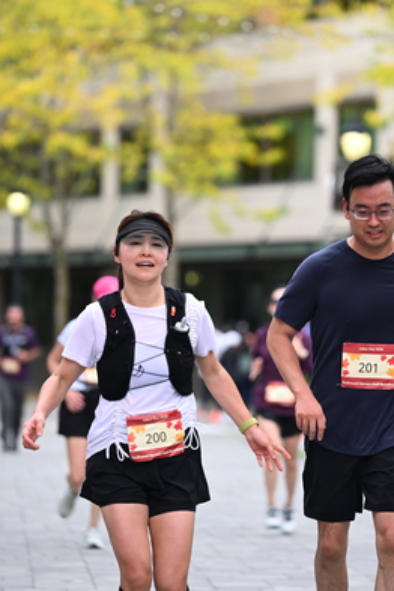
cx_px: 265
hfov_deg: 5.9
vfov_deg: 8.9
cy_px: 281
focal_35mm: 231
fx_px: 3792
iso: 640
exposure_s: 1/2000
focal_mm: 165
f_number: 2.8
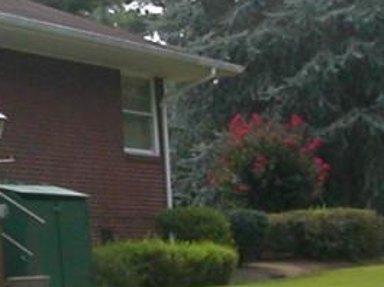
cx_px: -88
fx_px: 1983
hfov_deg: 10.8
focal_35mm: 179
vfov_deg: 8.3
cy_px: 228
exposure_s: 1/368
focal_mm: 5.6
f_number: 4.5
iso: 100
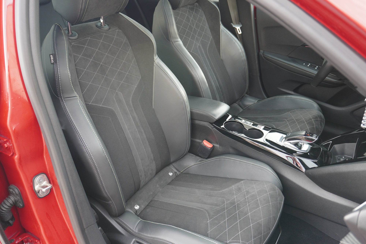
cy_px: 122
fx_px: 305
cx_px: 183
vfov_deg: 43.7
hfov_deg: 61.9
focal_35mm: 30
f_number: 4
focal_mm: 20
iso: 320
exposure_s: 1/30
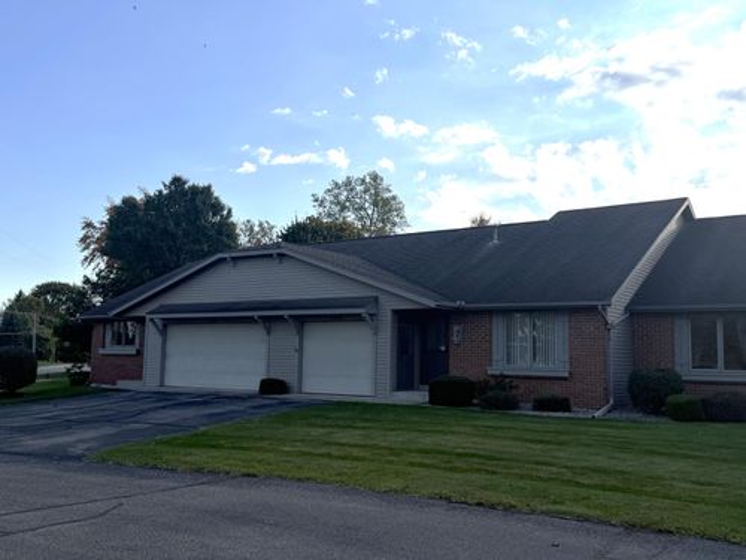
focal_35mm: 36
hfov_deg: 51.4
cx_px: 373
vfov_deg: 39.7
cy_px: 280
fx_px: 776
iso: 80
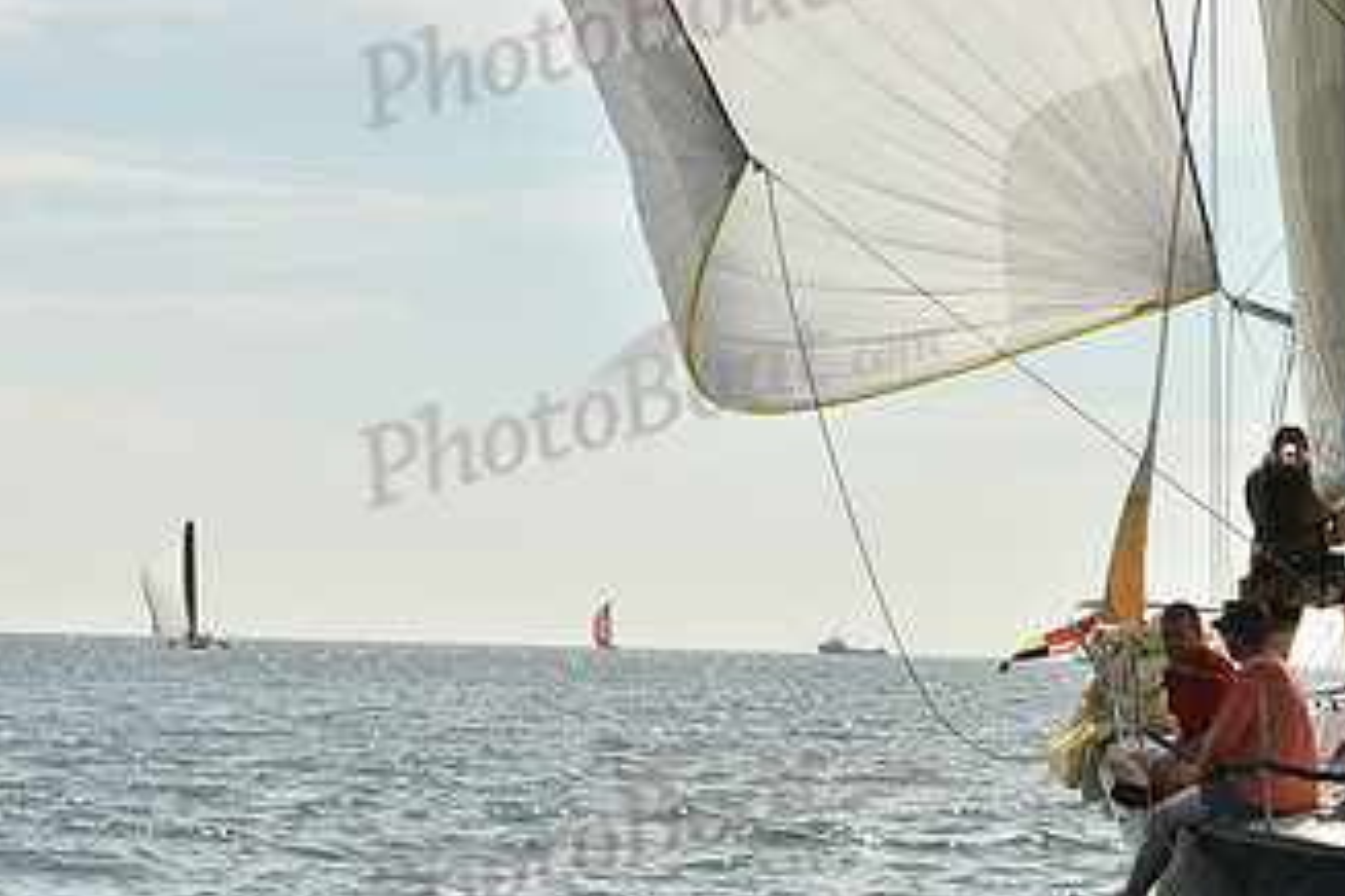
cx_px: 1156
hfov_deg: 16.3
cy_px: 557
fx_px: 4632
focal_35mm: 124
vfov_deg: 11.0
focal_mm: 70
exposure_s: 1/1000
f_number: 10
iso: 320
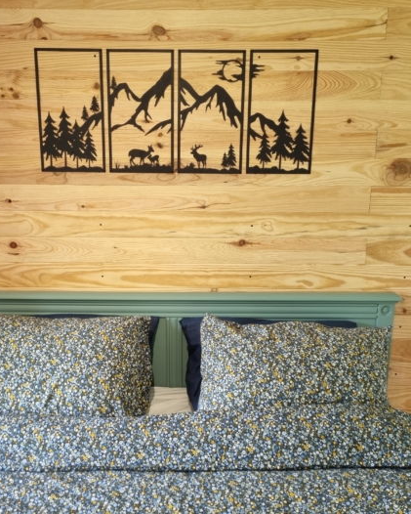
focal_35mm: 34
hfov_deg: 43.3
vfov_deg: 52.8
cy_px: 257
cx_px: 177
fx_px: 517
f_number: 1.8
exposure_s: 1/100
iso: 250
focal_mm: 5.4
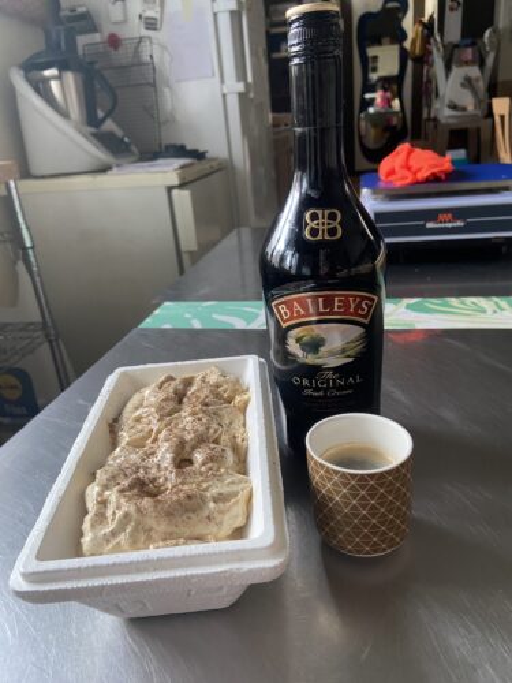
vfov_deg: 67.3
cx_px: 256
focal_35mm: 26
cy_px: 342
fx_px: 513
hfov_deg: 53.1
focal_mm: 4.25
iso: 200
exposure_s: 1/60
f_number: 1.8
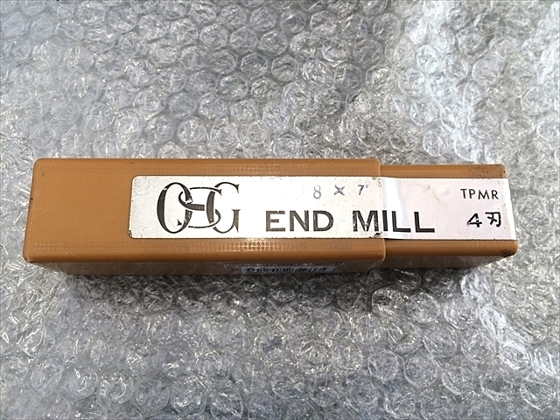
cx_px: 280
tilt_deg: -78.0
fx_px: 469
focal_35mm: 29
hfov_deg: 61.7
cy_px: 210
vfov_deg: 48.2
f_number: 2.2
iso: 40
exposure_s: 1/40
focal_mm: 4.15
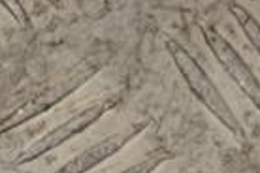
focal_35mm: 358
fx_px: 2587
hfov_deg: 5.7
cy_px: 359
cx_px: 288
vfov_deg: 3.8
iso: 100
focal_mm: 55
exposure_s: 1/40
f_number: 5.6
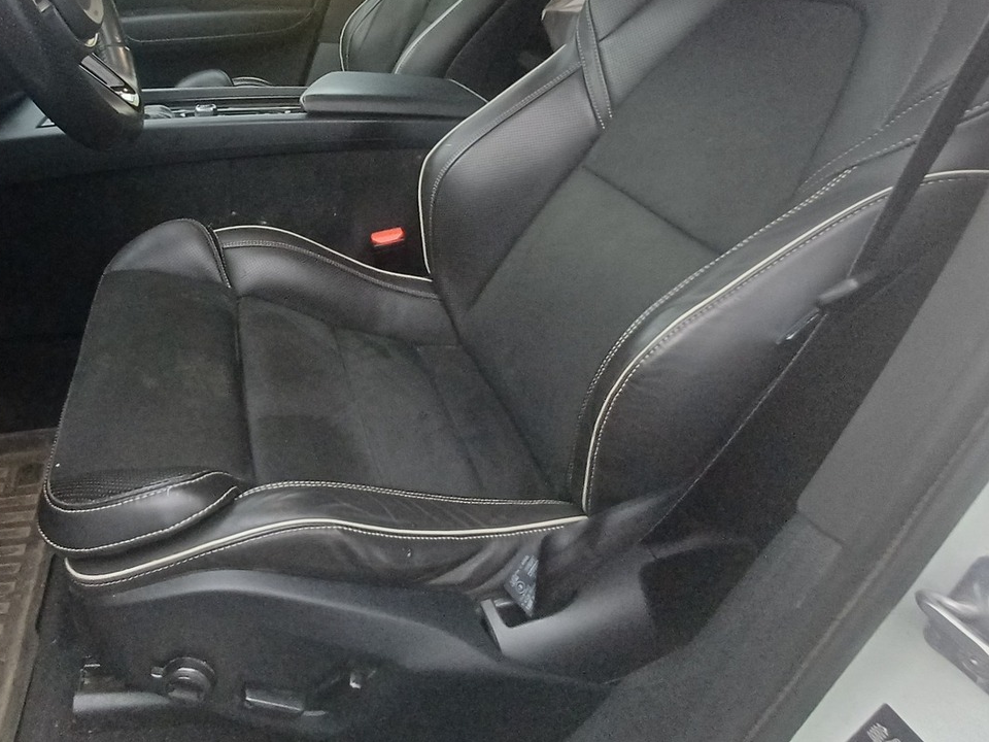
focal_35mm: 24
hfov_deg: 68.7
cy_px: 188
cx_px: 298
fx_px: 686
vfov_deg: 54.2
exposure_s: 1/25
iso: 200
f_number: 2.2
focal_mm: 1.64
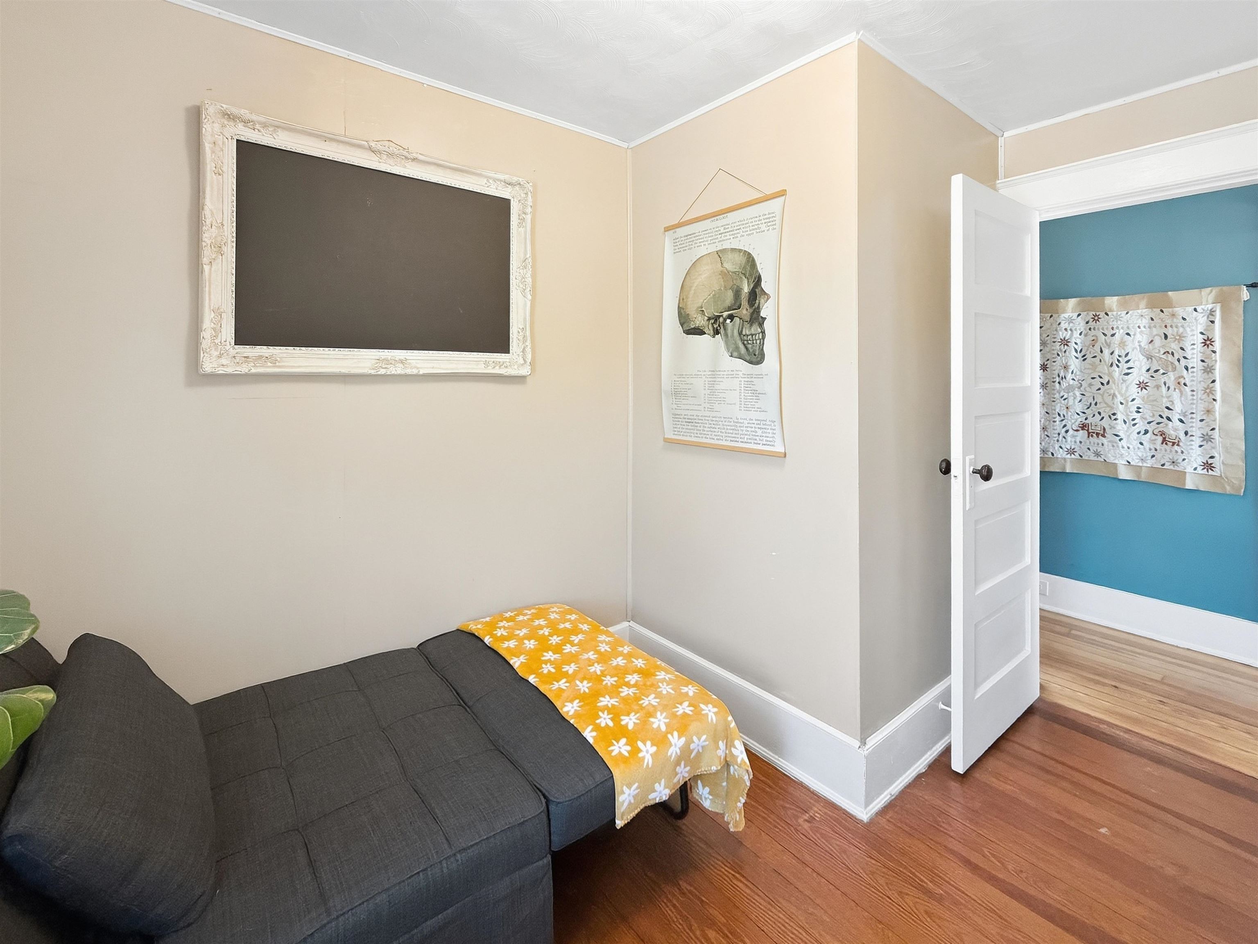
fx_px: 509
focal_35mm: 14
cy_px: 472
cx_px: 629
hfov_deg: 102.1
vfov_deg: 85.7
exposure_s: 1/60
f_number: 2.2
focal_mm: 2.2
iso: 400
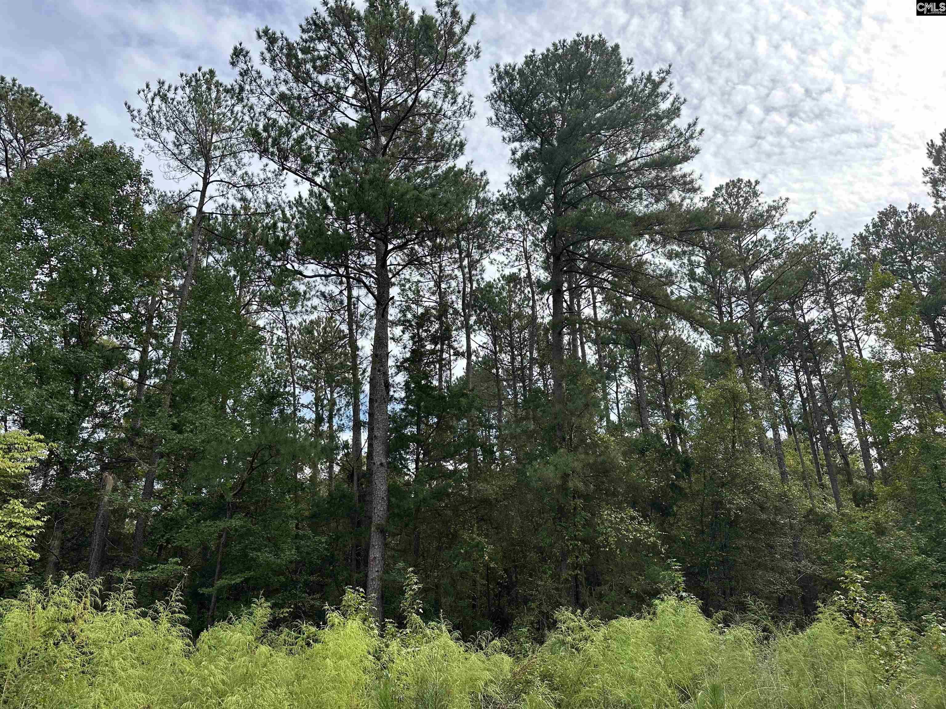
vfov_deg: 56.8
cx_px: 473
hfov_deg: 71.6
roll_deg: +1.8
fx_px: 656
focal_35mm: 24
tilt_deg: +21.1
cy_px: 354
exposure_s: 1/1880
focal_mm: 6.86
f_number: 1.78
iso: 80
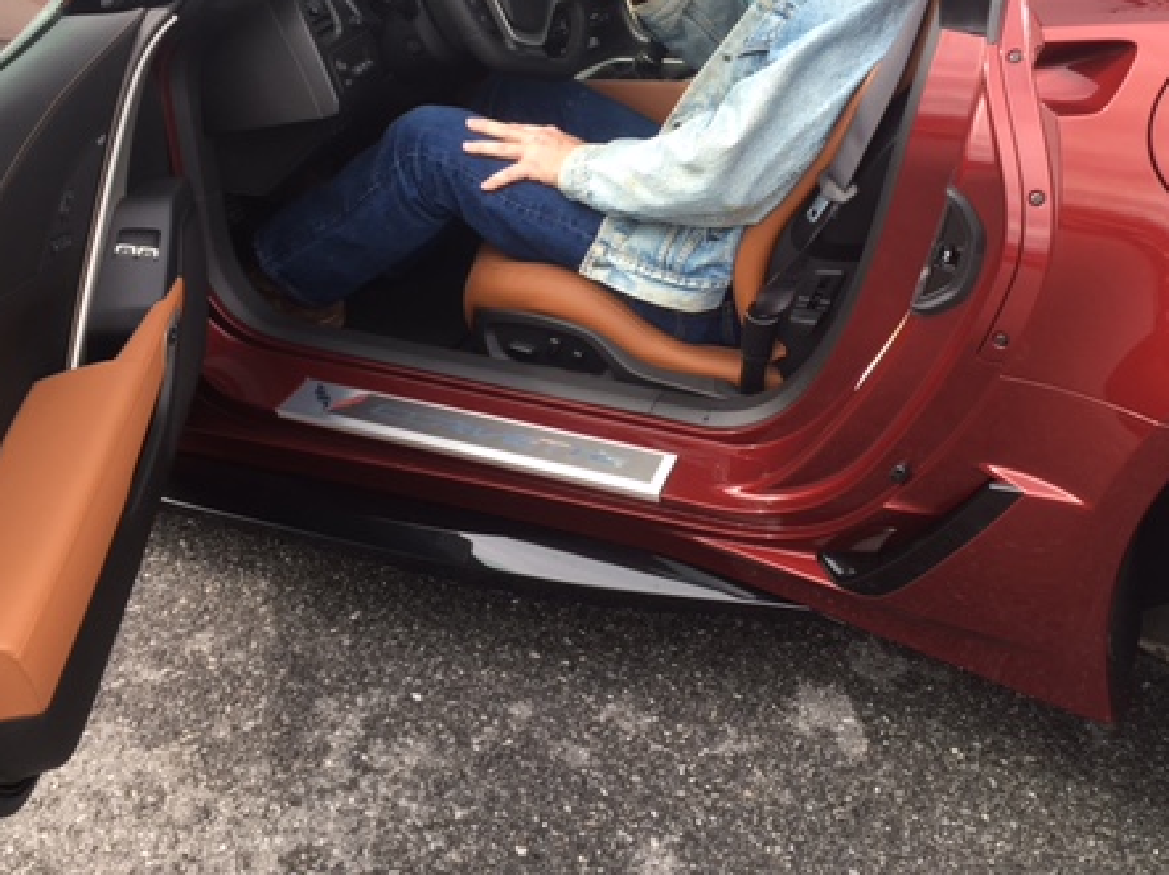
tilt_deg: -23.7
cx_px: 629
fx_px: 1418
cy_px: 272
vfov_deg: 33.9
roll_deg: -2.9
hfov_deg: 44.8
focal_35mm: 42
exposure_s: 1/176
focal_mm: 4.15
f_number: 2.2
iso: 25
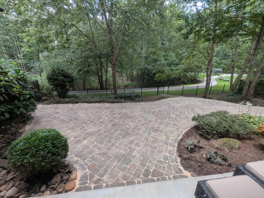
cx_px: 132
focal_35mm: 13
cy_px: 99
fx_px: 99
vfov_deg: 90.0
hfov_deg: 106.1
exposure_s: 1/65.6
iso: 38
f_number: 2.2
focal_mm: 1.95
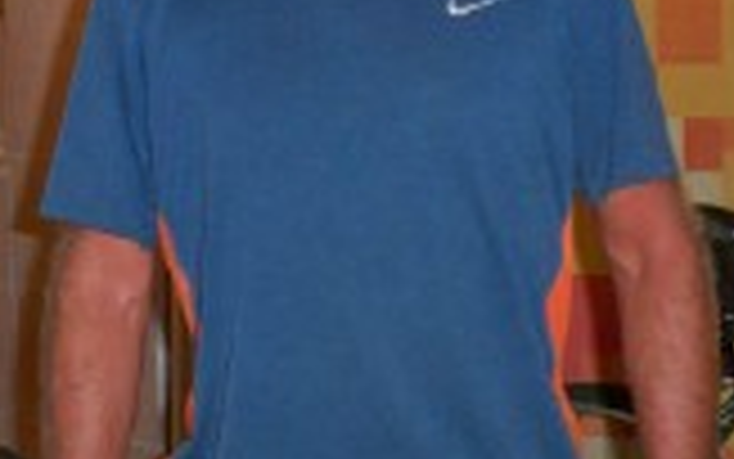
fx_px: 1821
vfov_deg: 14.0
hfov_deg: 22.8
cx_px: 320
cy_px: -72
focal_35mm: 91
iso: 200
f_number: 3.1
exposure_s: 1/60
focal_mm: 6.3
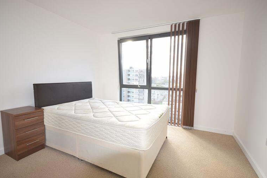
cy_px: 91
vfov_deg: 66.6
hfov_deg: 89.1
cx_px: 126
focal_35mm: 18
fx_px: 135
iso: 100
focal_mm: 11.5
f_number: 4.2
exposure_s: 1/40
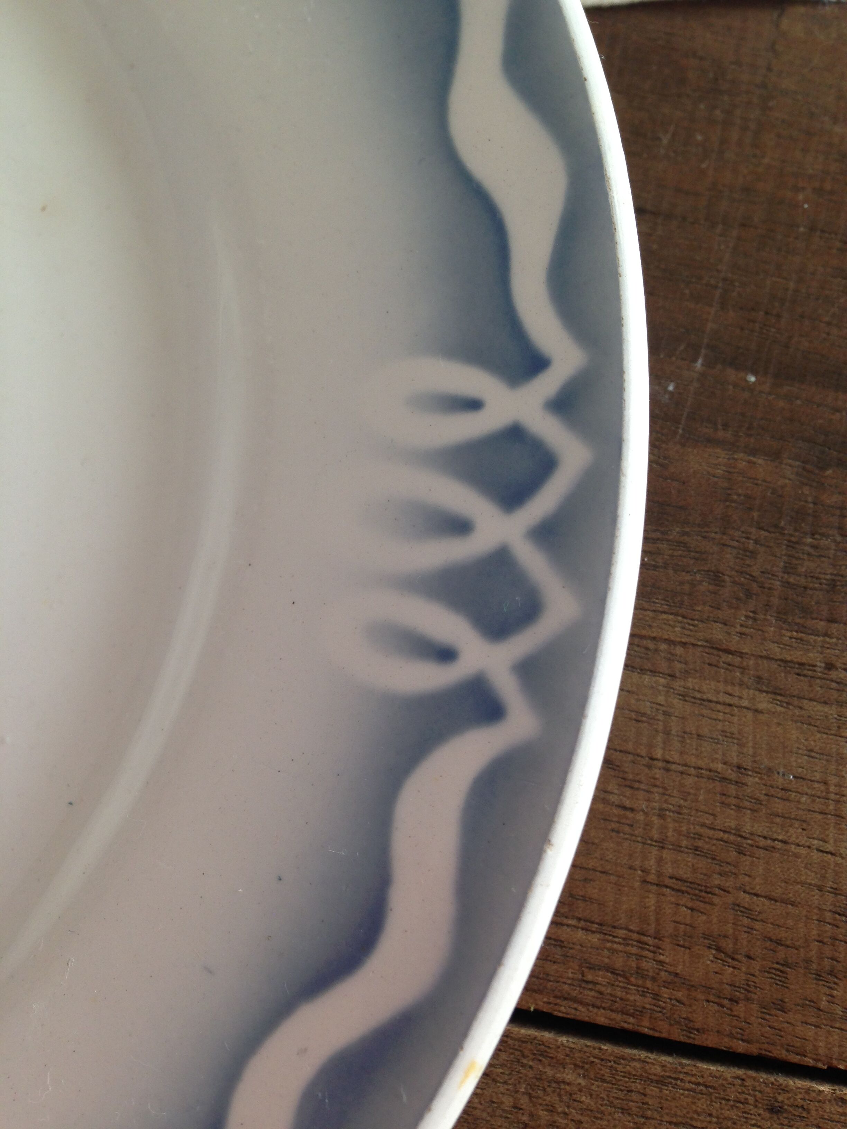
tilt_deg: -78.1
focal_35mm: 33
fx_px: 1077
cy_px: 564
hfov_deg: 42.9
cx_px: 424
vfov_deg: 55.4
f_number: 2.4
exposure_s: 1/40
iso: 50
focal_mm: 4.12
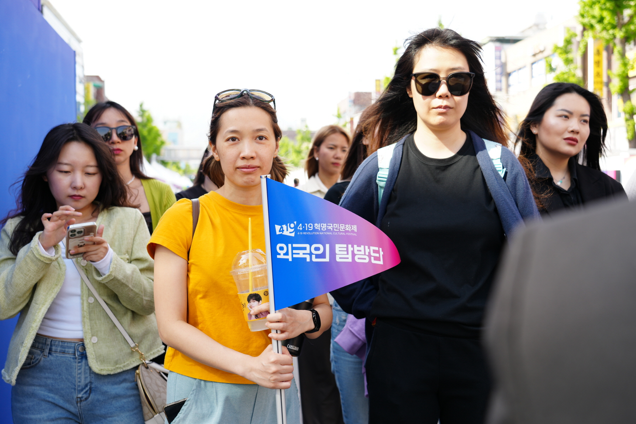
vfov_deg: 32.6
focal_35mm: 41
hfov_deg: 47.4
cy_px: 212
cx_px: 318
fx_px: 724
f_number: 4.5
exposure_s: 1/200
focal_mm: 41
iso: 200
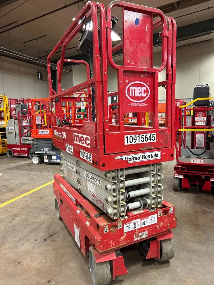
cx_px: 107
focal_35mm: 26
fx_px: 214
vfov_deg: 67.3
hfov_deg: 53.1
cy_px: 142
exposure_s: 1/60
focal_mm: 5.7
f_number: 1.5
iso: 200
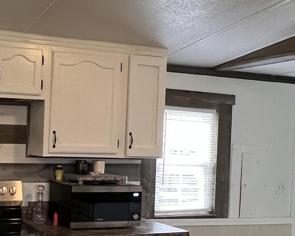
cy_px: 143
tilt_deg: -1.2
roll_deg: -1.9
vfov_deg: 29.1
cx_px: 21
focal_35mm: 52
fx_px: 454
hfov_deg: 33.8
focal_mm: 1.57
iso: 200
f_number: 1.8
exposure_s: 1/60
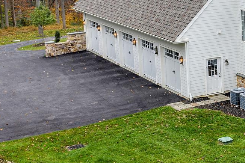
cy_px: 9
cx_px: 375
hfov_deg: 19.8
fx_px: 599
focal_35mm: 88
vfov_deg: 15.3
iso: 100
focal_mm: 10.3
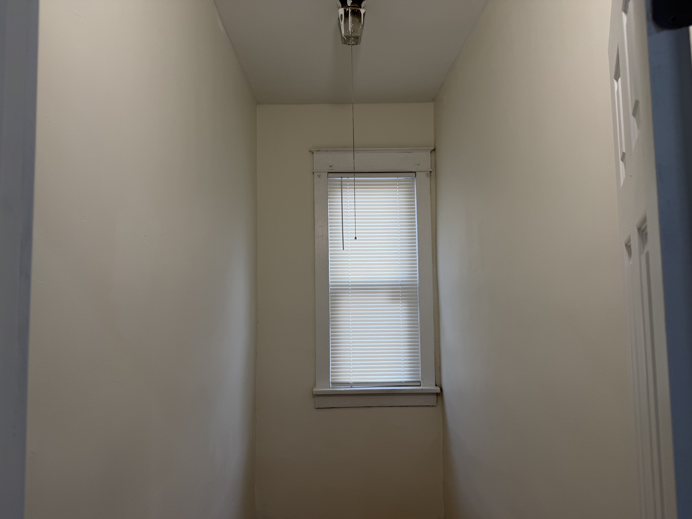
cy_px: 260
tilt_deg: +5.1
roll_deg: +1.0
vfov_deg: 56.8
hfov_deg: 71.6
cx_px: 346
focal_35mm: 24
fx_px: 480
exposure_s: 1/133
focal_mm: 6.76
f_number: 1.78
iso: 50
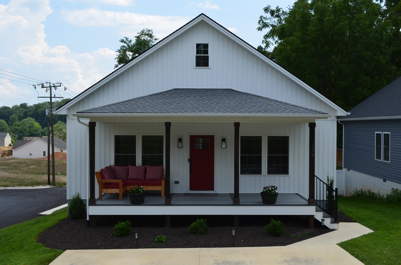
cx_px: 200
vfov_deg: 31.7
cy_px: 132
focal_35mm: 42
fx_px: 467
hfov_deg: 46.5
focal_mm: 28
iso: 140
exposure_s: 1/125
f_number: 11
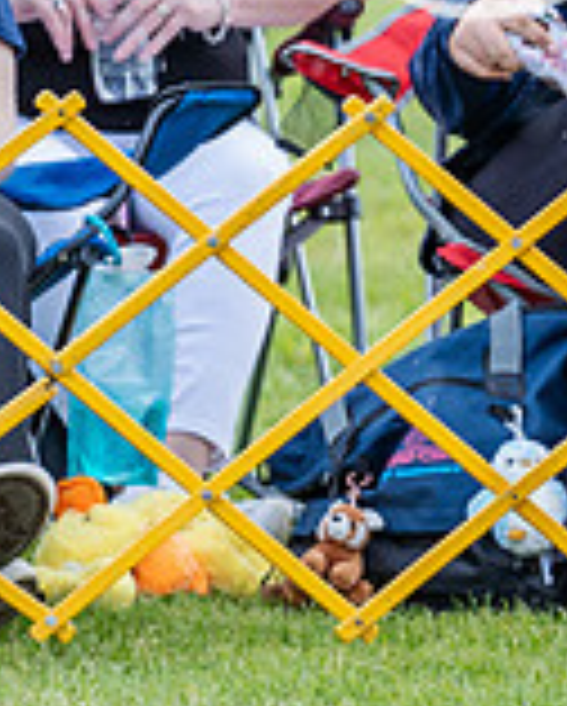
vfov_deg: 2.4
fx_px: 16602
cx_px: 1205
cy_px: 174
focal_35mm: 793
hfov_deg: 2.0
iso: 400
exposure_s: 1/640
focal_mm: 189
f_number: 4
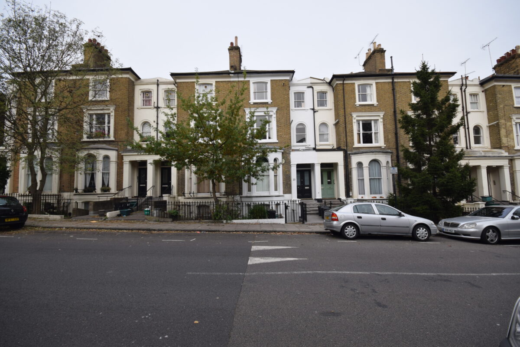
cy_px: 174
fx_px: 217
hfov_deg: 100.4
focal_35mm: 15
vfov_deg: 77.4
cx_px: 260
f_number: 8
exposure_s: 1/250
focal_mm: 10
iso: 250
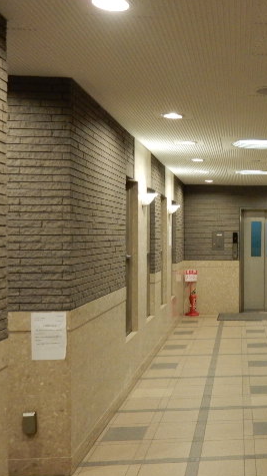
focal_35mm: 44
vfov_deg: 46.4
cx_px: 311
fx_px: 554
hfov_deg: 24.8
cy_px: 240
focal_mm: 5.4
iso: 400
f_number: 4
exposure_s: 1/15
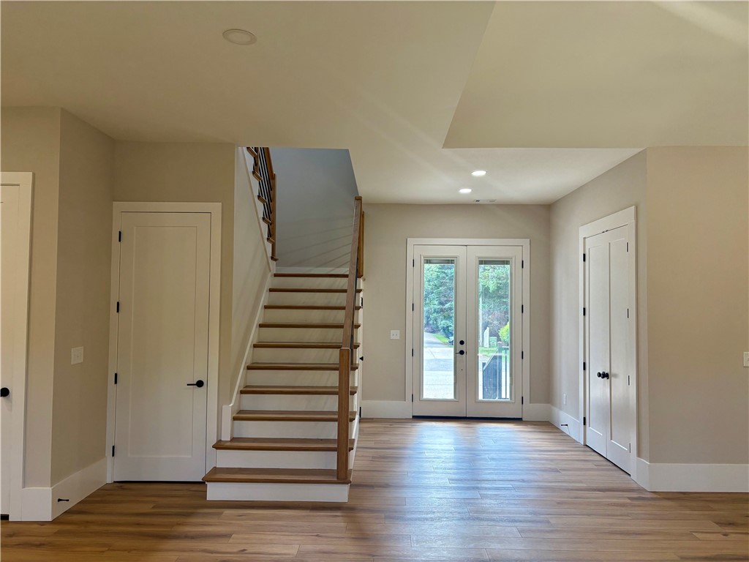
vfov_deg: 53.1
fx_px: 563
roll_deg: -0.1
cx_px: 374
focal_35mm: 26
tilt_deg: +2.4
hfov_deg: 67.3
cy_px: 281
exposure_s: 1/133
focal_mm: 5.96
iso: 80
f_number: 1.6
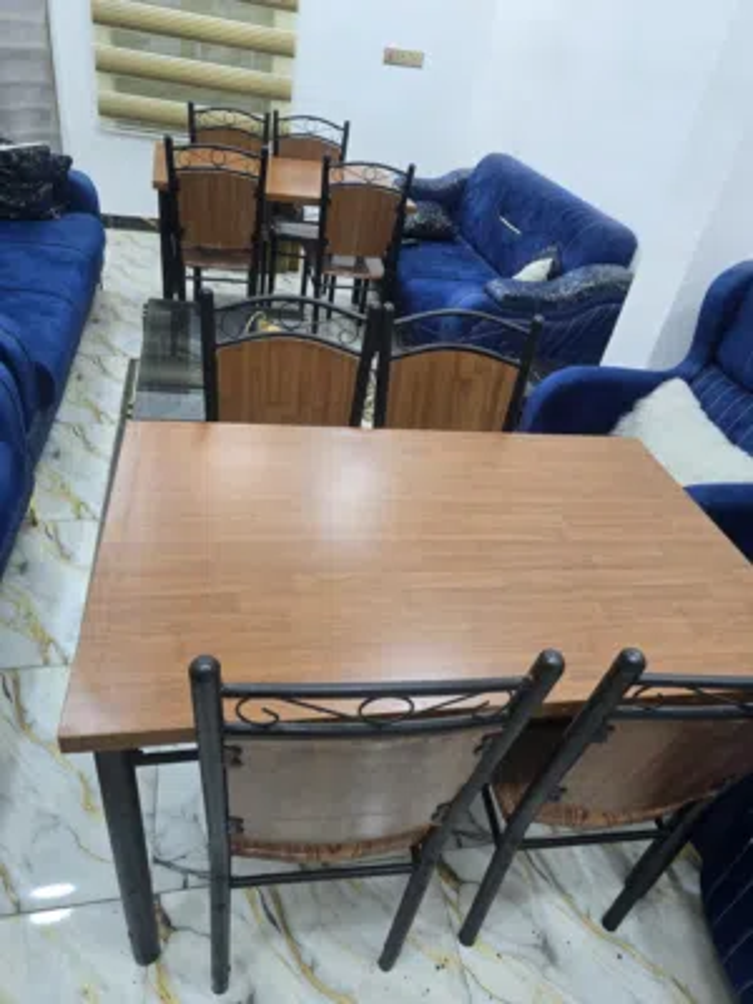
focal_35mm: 23
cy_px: 502
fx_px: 667
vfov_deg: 73.9
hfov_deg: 58.9
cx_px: 376
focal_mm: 6.3
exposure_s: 1/180
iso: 200
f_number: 1.7
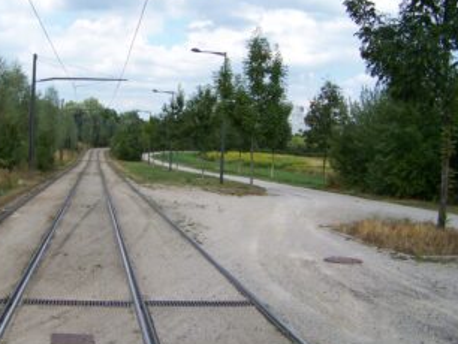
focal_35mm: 47
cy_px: 181
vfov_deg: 30.9
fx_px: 622
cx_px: 160
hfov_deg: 40.0
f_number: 2.8
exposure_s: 1/800
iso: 64
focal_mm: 5.85
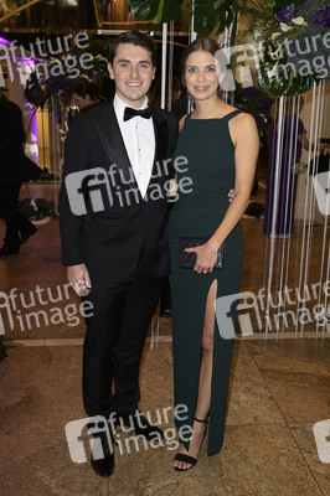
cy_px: 248
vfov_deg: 53.2
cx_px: 165
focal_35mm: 36
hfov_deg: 36.8
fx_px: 496
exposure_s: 1/80
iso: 2500
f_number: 5.6
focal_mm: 36
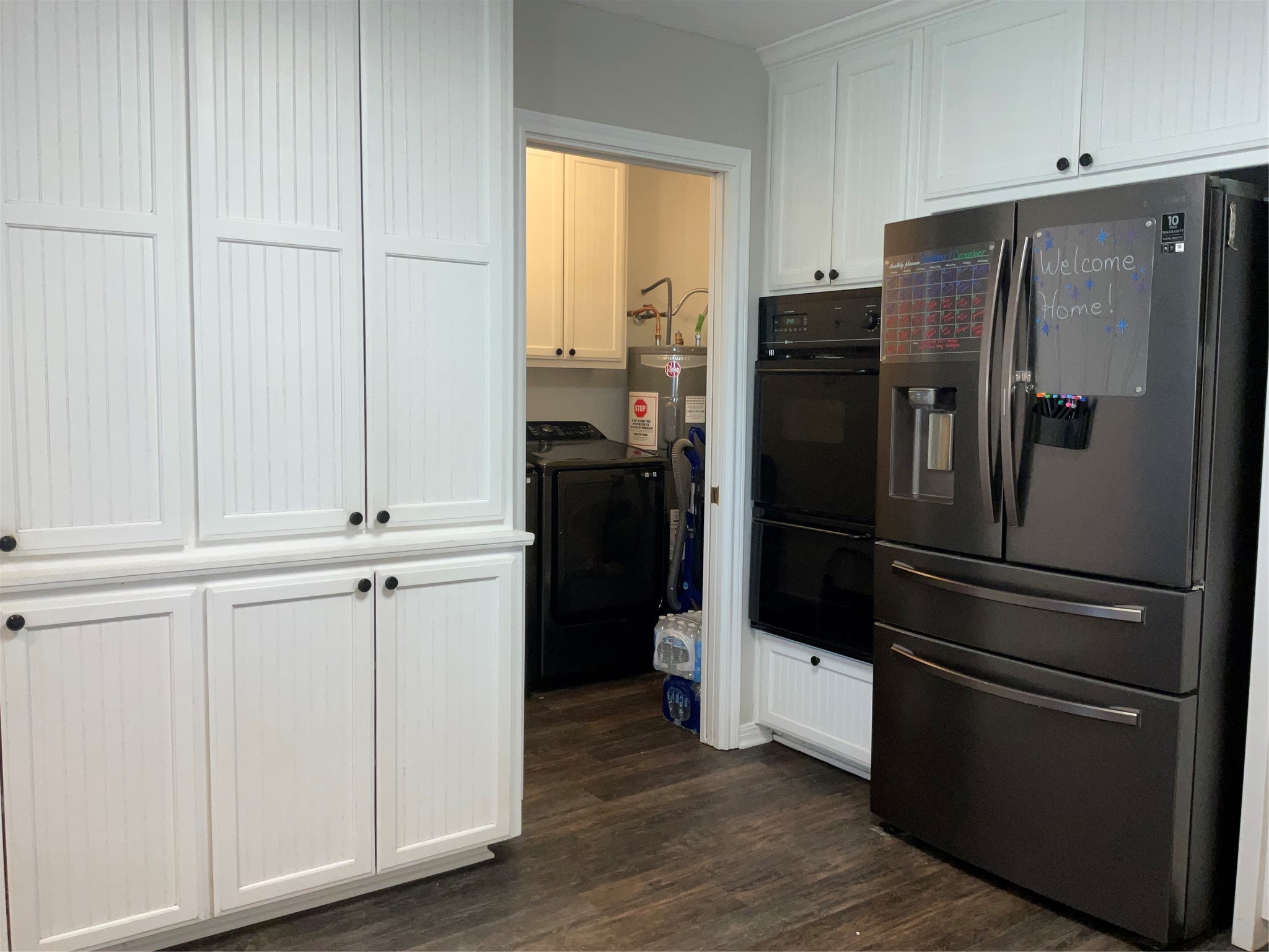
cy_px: 476
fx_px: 1063
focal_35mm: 29
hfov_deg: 61.7
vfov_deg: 48.2
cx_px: 634
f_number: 1.8
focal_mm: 3
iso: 50
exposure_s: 1/60
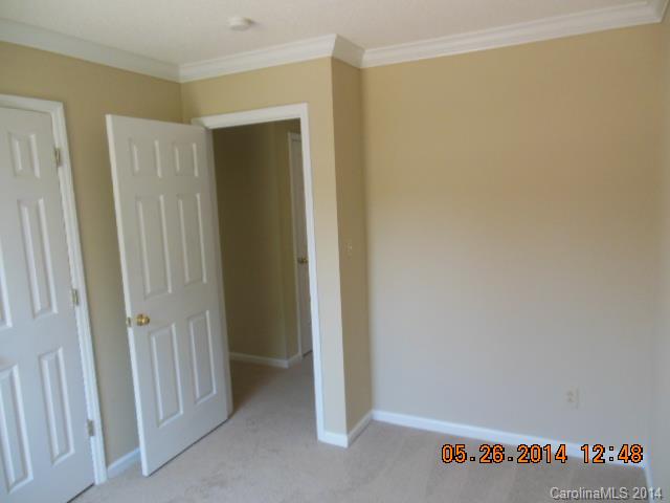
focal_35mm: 25
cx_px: 335
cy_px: 252
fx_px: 484
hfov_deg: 69.4
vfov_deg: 54.9
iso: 400
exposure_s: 1/100
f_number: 3.2
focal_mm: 4.5
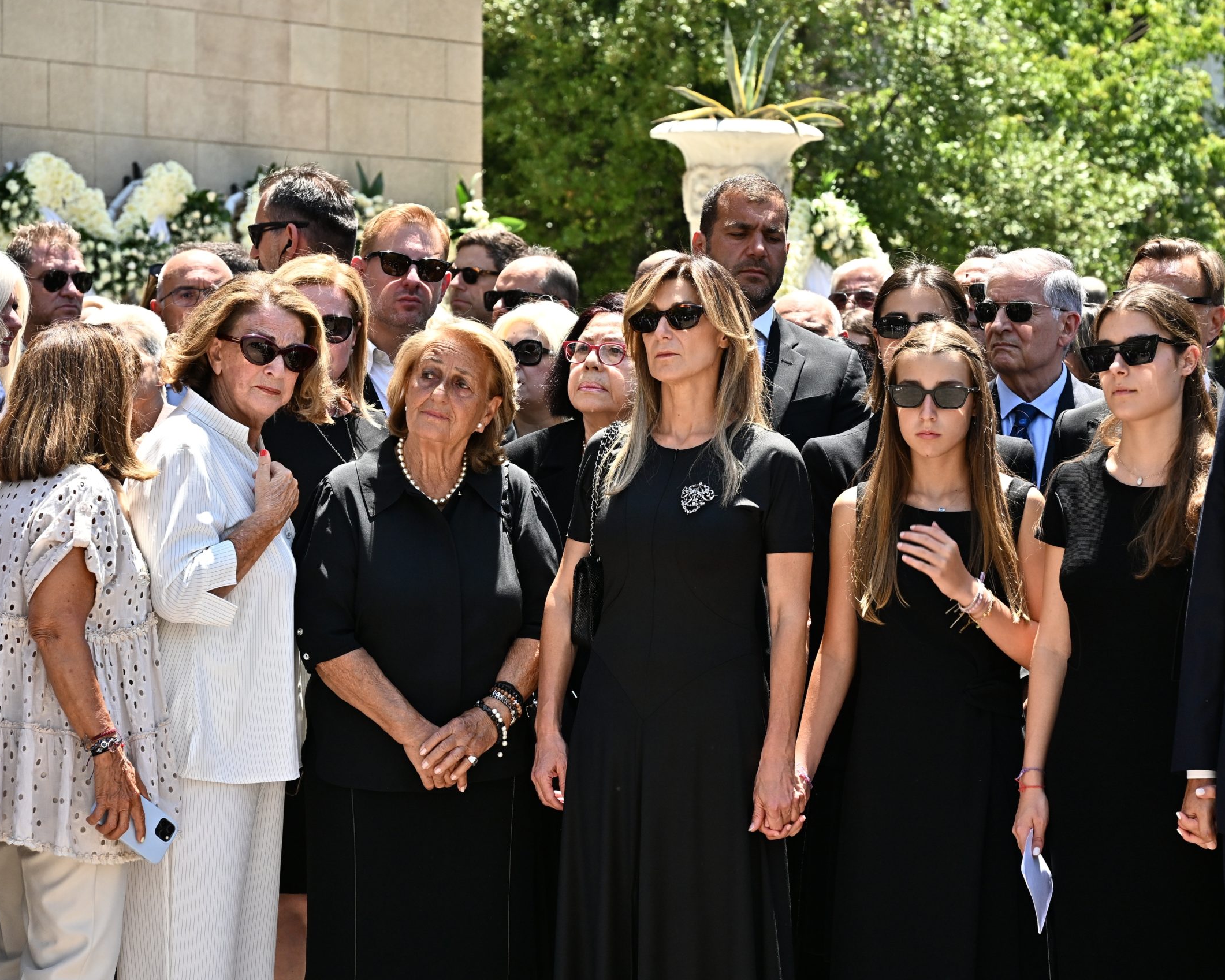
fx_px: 4025
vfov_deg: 13.9
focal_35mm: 111
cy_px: 489
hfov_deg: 17.3
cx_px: 733
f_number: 8
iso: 560
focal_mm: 98
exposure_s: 1/500
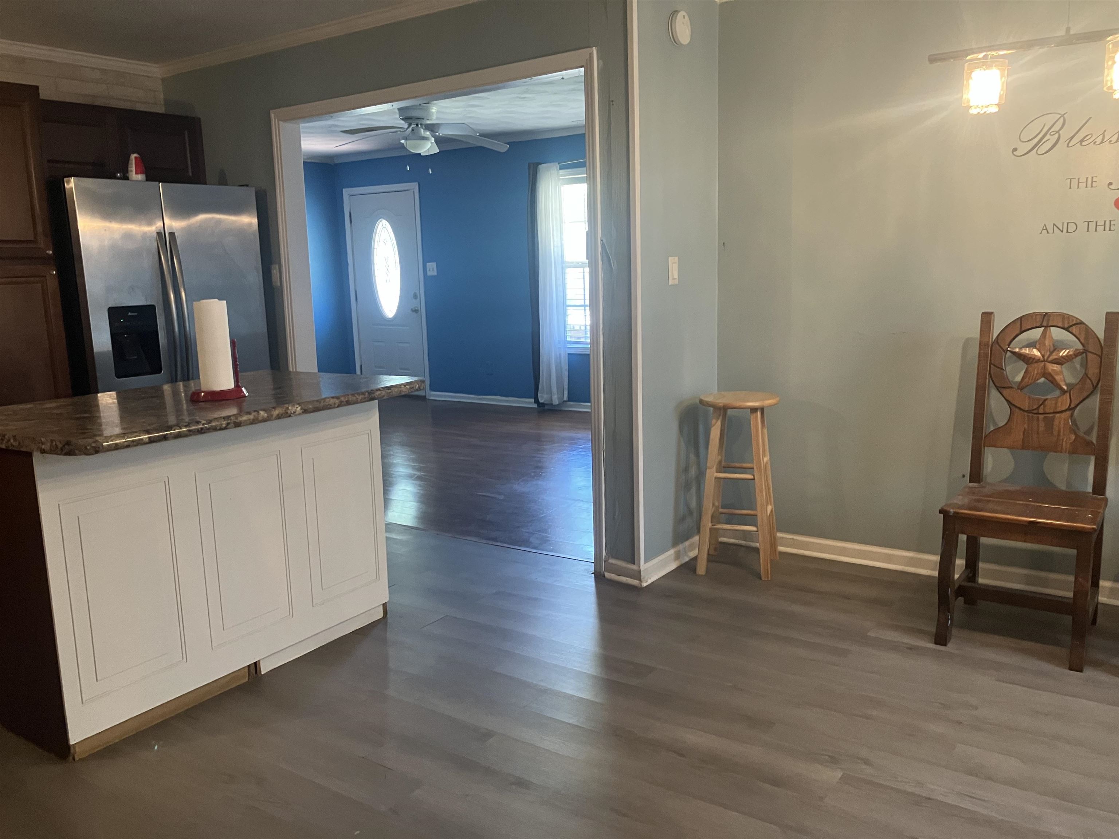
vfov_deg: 49.7
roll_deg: +0.7
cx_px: 560
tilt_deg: -10.1
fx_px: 905
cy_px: 420
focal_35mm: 28
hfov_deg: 63.4
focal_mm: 3.99
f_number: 1.8
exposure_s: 1/40
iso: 250
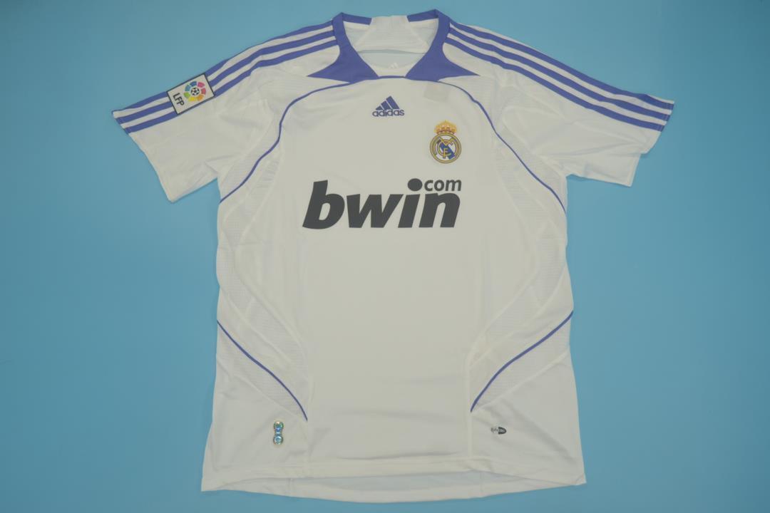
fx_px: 706
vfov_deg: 40.0
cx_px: 385
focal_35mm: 33
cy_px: 256
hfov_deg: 57.2
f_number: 4.5
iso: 200
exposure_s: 1/200
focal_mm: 22
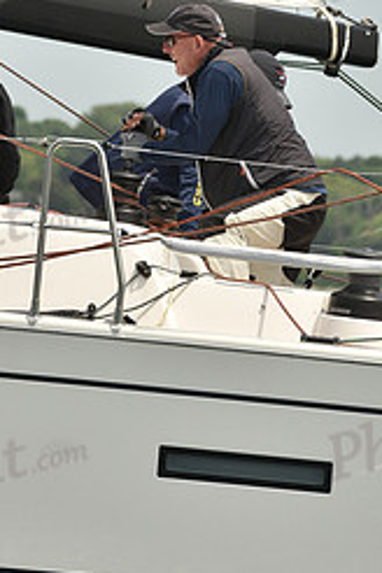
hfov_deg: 2.9
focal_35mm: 471
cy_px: 96
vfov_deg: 4.4
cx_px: 208
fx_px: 7496
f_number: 8
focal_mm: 200
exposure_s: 1/1600
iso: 400
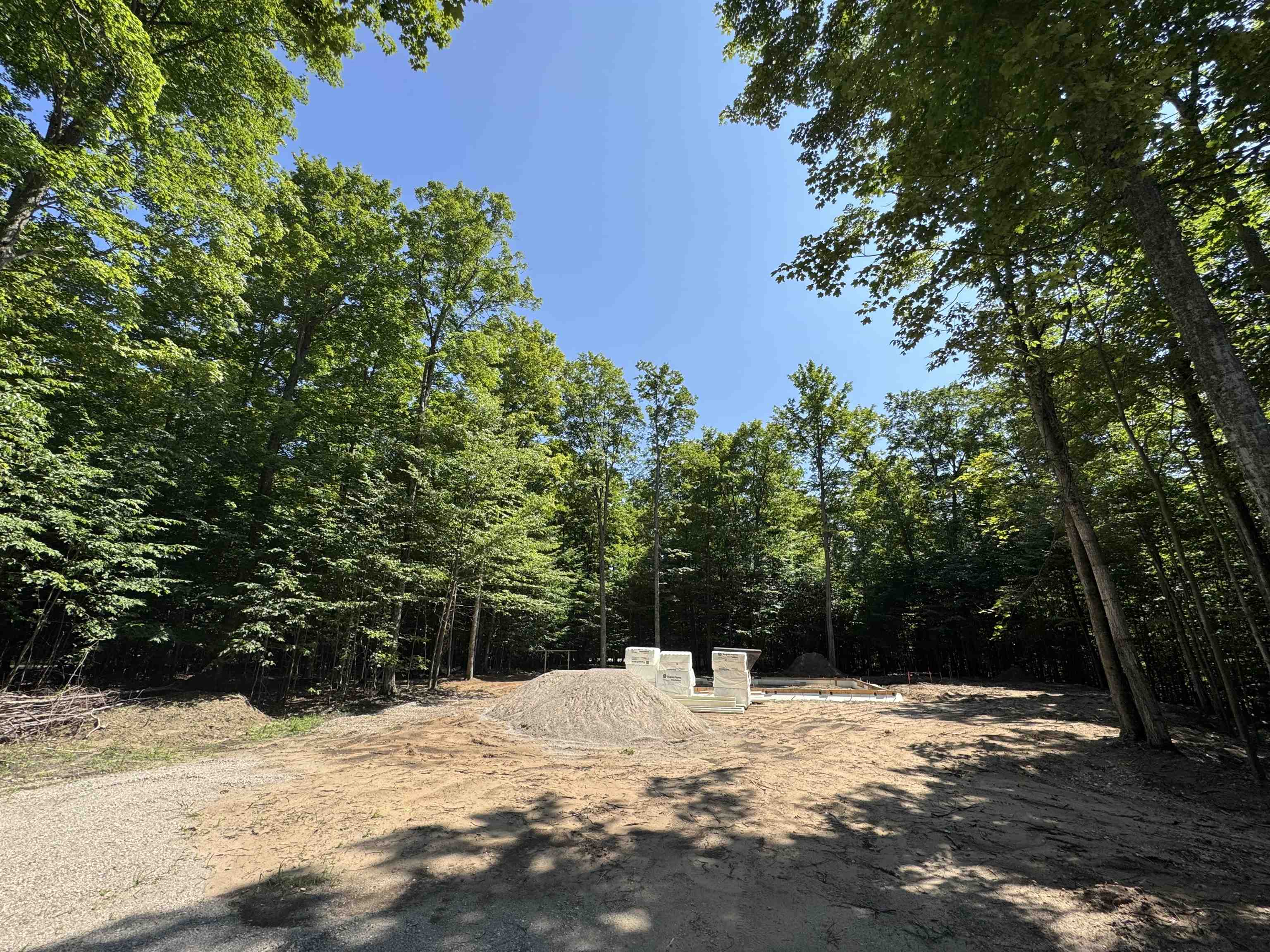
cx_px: 635
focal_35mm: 14
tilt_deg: +18.3
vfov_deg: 85.7
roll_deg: -0.1
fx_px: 514
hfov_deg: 102.1
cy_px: 476
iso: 40
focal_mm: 2.22
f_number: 2.2
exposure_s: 1/1048
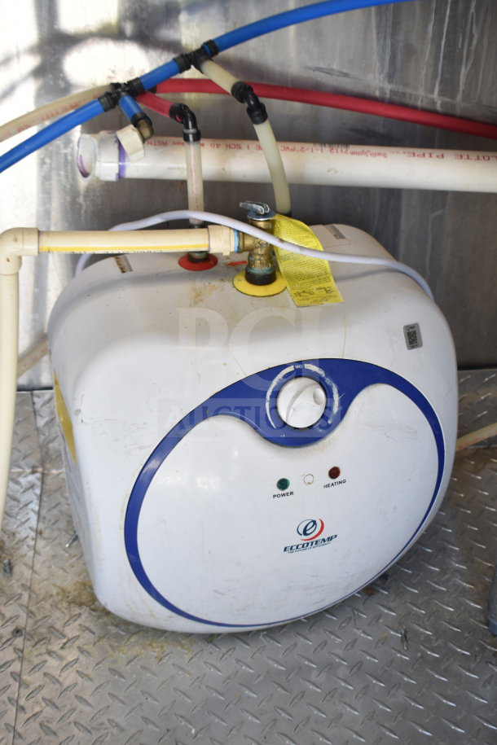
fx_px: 932
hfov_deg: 29.9
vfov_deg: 43.6
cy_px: 372
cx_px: 248
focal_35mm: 45
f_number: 4.2
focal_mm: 30
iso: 320
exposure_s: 1/50
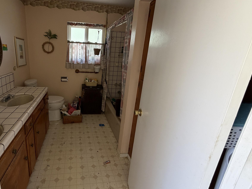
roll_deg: -2.3
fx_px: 131
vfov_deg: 71.5
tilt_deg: -16.3
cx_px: 93
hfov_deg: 85.8
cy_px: 88
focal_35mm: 18
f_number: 2.2
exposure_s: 1/121
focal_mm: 2.22
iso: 250
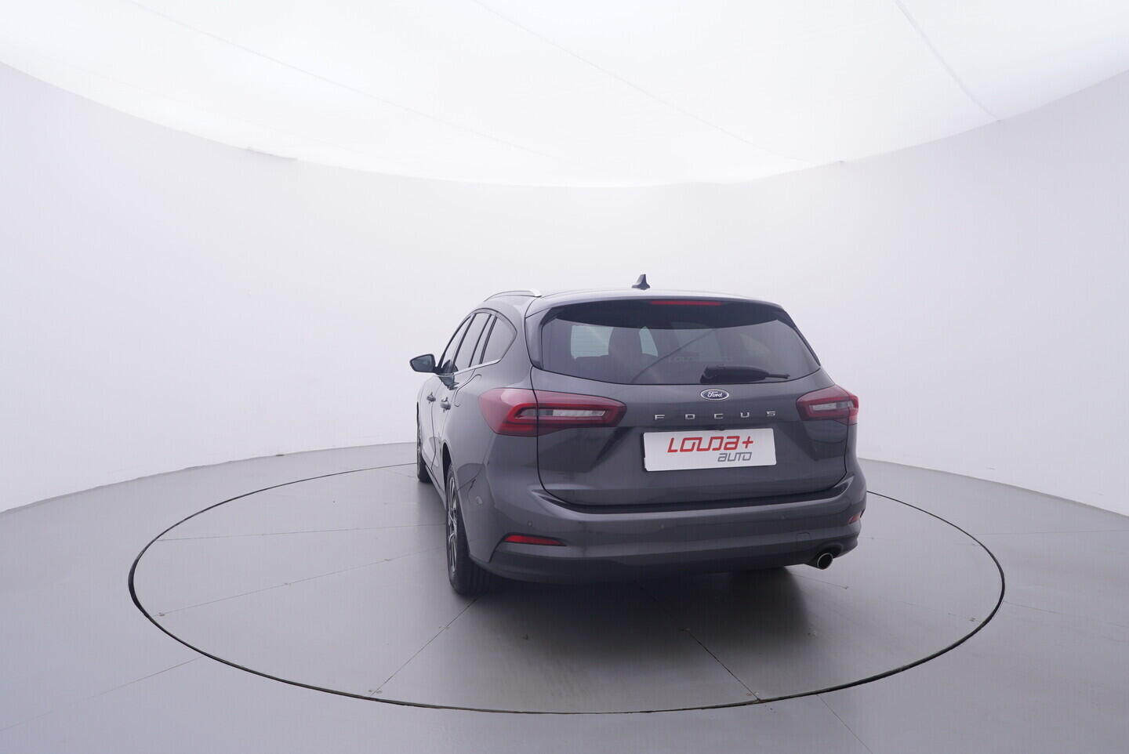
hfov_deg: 77.3
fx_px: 706
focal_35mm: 22
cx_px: 564
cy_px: 377
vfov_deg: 56.2
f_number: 5
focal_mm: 15
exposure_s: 1/80
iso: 200
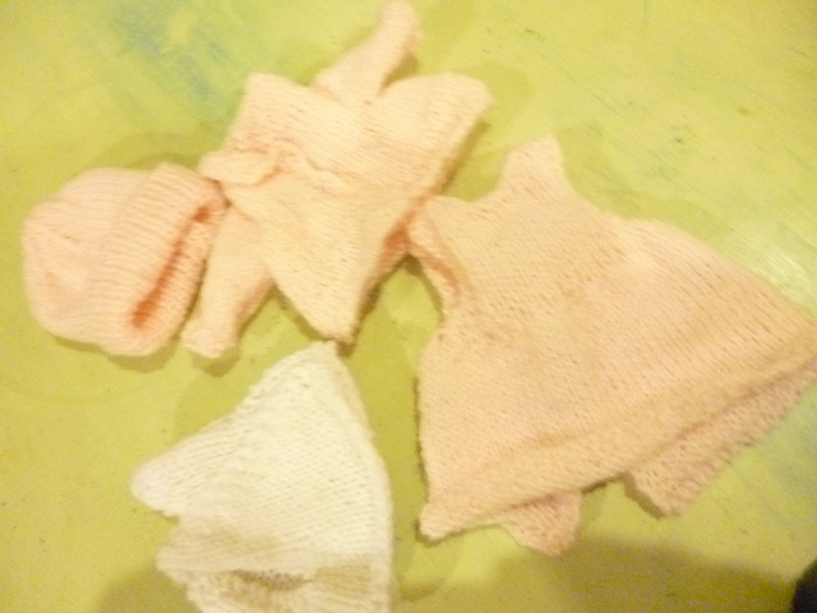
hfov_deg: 63.4
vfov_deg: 49.7
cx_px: 408
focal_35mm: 28
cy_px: 306
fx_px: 661
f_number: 3.1
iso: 1000
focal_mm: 5
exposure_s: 1/8
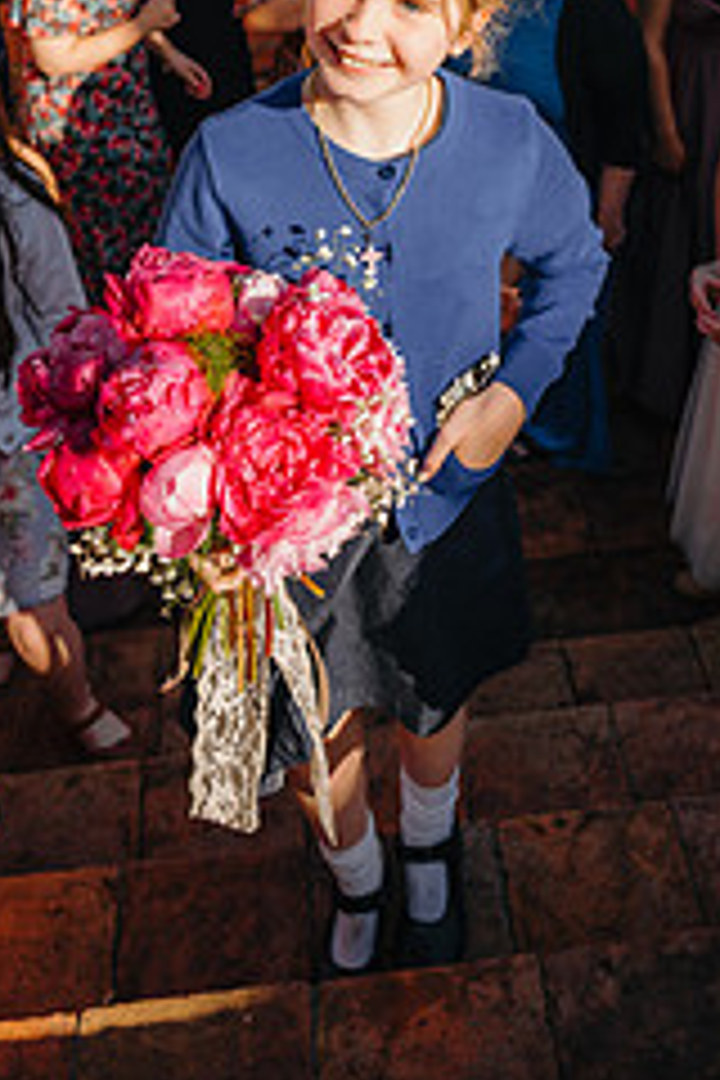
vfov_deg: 40.1
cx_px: 432
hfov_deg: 29.8
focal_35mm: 45
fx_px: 1350
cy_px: 94
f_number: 4
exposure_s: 1/500
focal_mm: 24
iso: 100
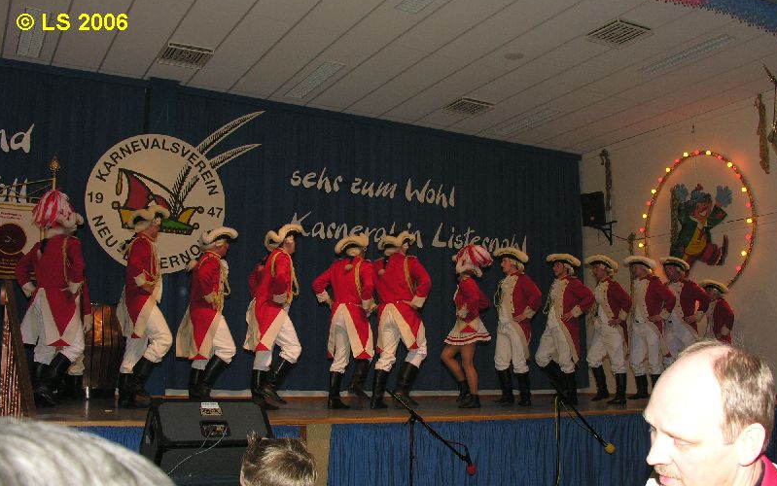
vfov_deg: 33.5
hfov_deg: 51.5
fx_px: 805
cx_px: 395
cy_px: 287
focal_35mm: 38
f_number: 4
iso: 100
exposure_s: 1/60.1
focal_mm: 8.9
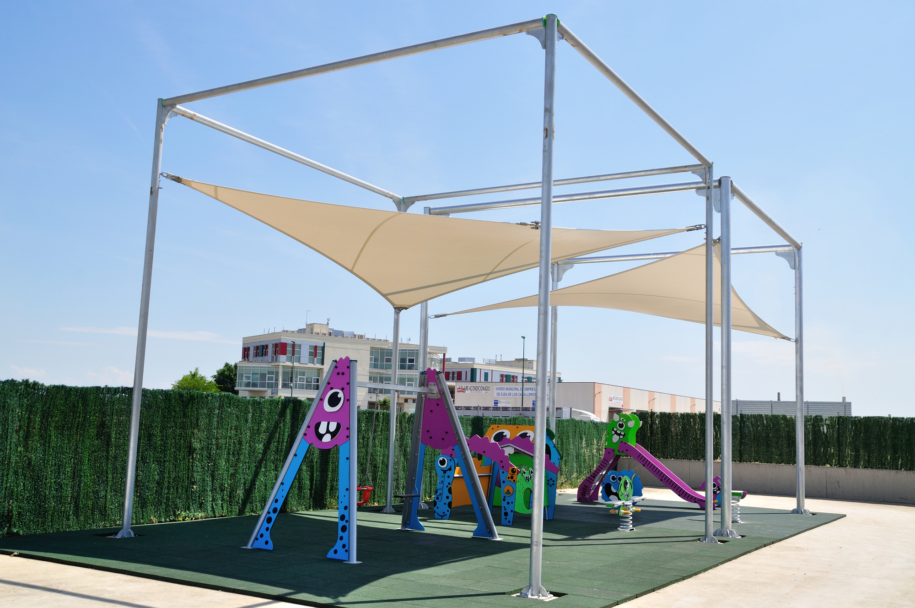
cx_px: 458
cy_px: 304
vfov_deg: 35.4
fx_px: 952
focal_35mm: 38
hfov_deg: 51.3
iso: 200
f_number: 10
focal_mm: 25
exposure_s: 1/400
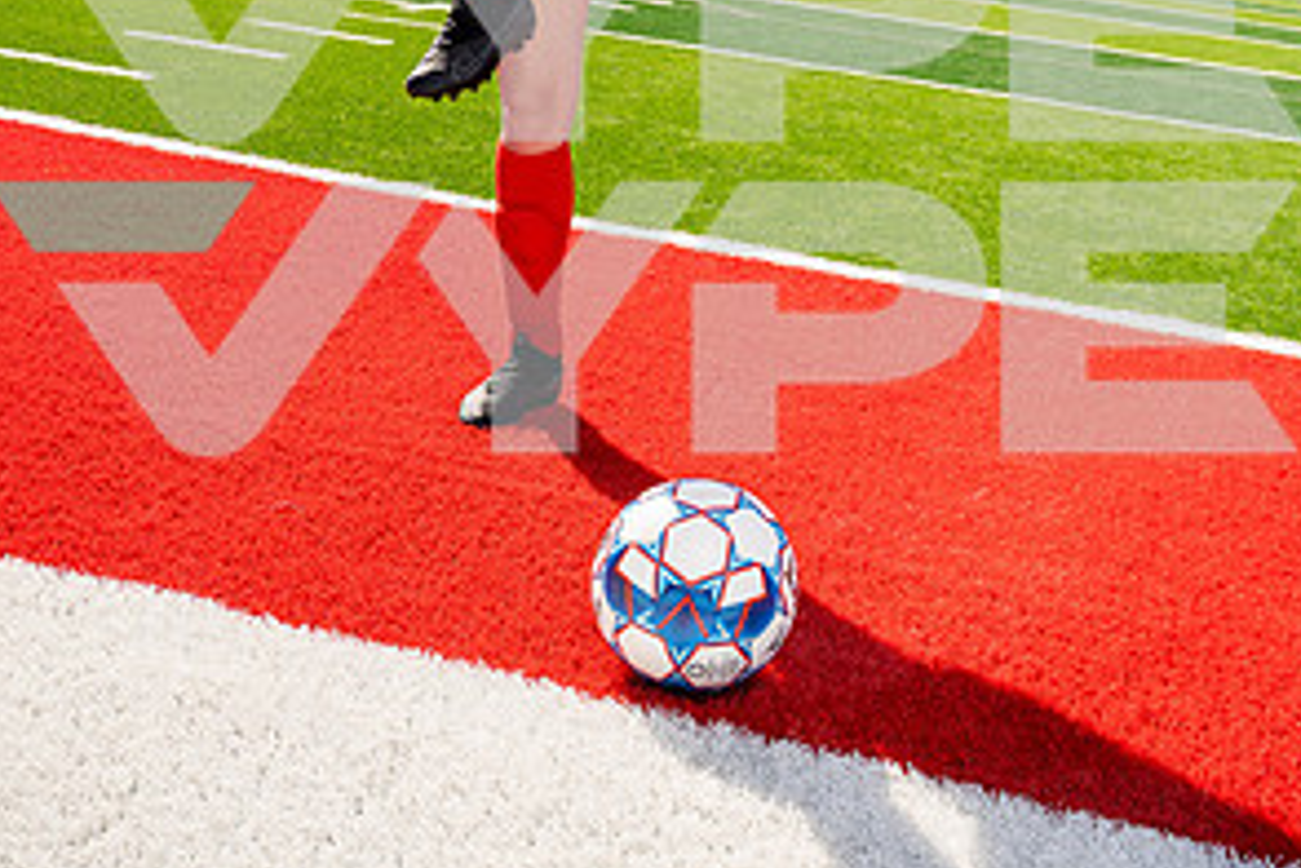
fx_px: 1879
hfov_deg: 38.2
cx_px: 650
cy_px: 9
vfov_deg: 24.8
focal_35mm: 52
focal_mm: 34
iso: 100
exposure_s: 1/250
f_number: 7.1
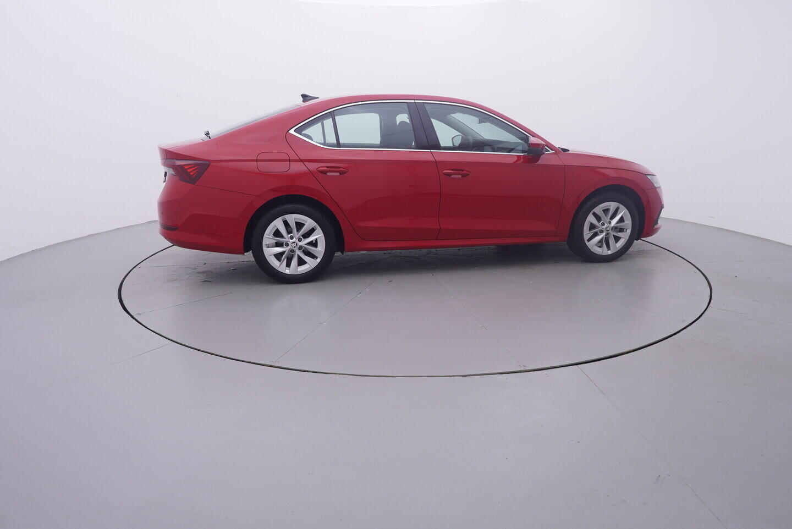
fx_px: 495
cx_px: 396
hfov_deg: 77.3
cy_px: 264
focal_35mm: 22
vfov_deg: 56.2
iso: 200
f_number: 5
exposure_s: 1/80
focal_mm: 15
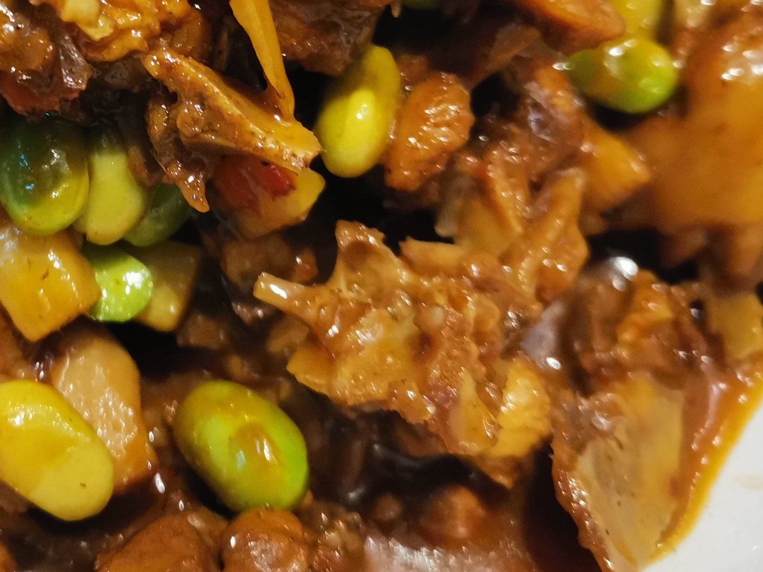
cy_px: 38
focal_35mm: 53
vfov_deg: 26.4
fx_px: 1168
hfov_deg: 35.0
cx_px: 148
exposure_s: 1/100
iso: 320
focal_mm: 4.75
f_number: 1.8
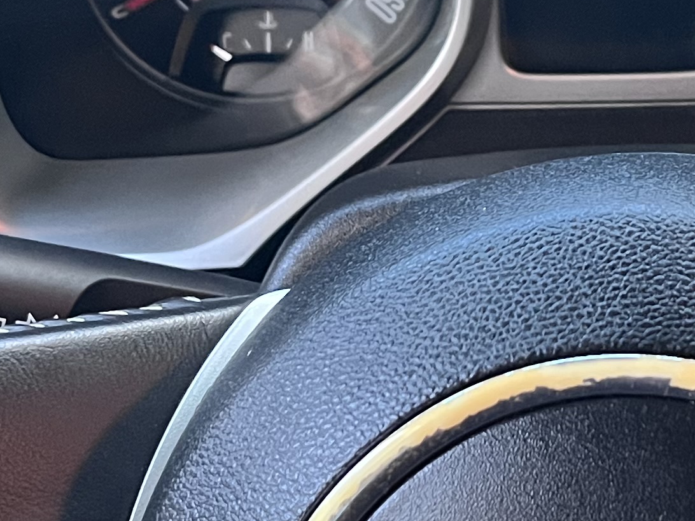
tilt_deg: -22.0
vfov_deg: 15.3
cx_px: 621
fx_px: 1927
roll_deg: +2.8
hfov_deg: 20.1
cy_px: 87
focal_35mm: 96
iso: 500
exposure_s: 1/40
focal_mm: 5.1
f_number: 1.6
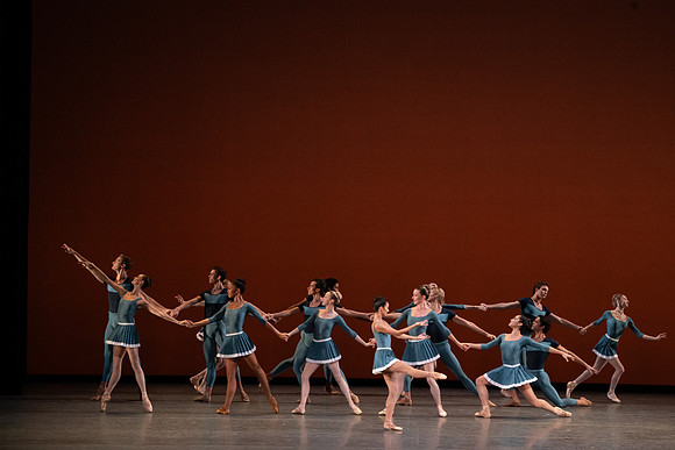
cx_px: 338
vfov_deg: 8.2
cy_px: 225
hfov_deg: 12.2
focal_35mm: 168
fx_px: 3151
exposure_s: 1/400
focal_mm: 168
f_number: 9
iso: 5000
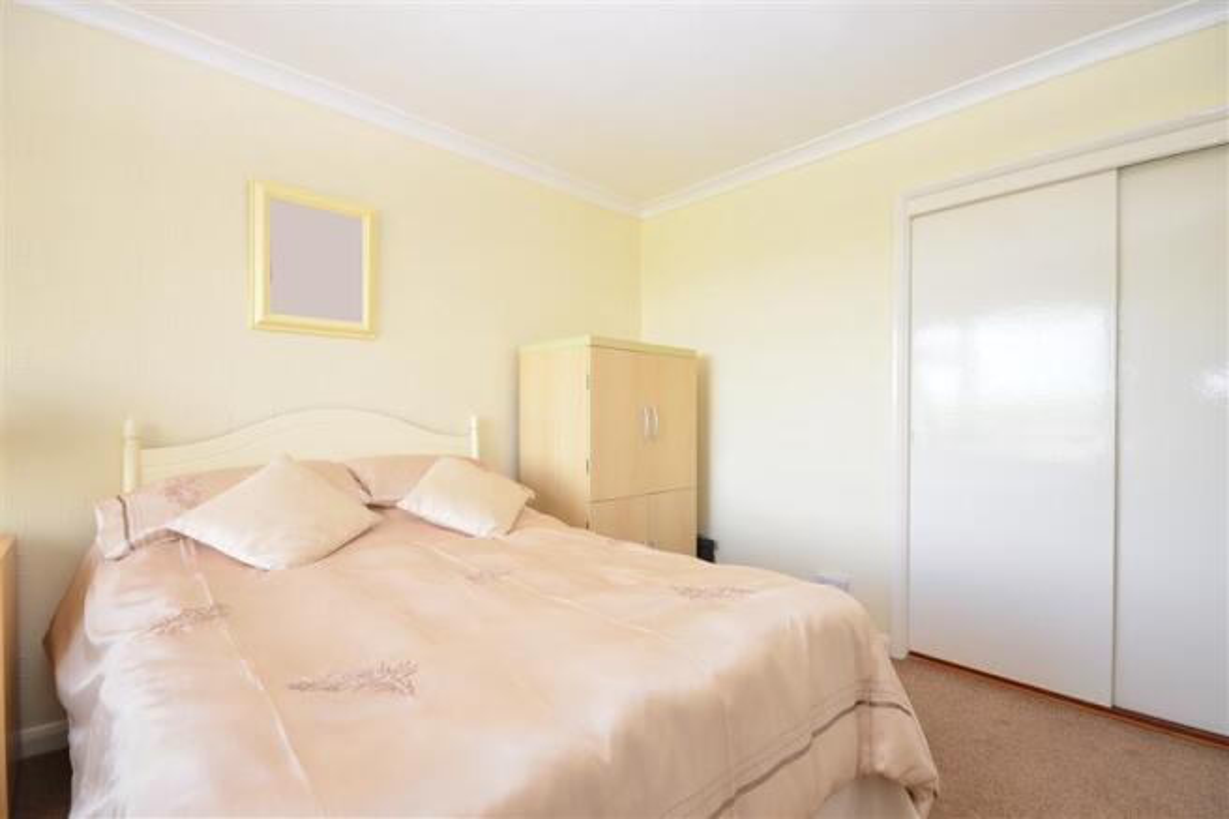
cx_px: 614
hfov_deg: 95.0
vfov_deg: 72.0
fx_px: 563
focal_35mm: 16
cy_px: 410
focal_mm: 11
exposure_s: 1/2.5
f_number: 11
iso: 200
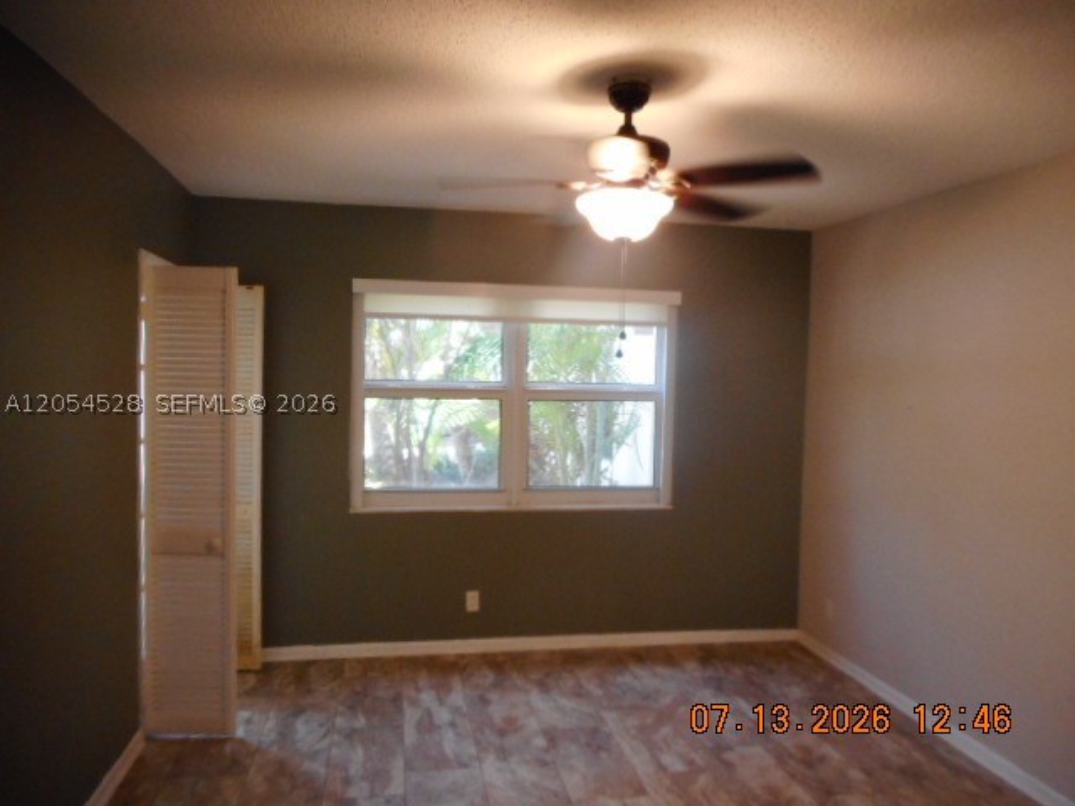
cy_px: 403
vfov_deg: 54.9
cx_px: 538
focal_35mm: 25
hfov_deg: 69.4
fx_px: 776
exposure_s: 1/30
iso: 400
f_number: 3.7
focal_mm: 4.5
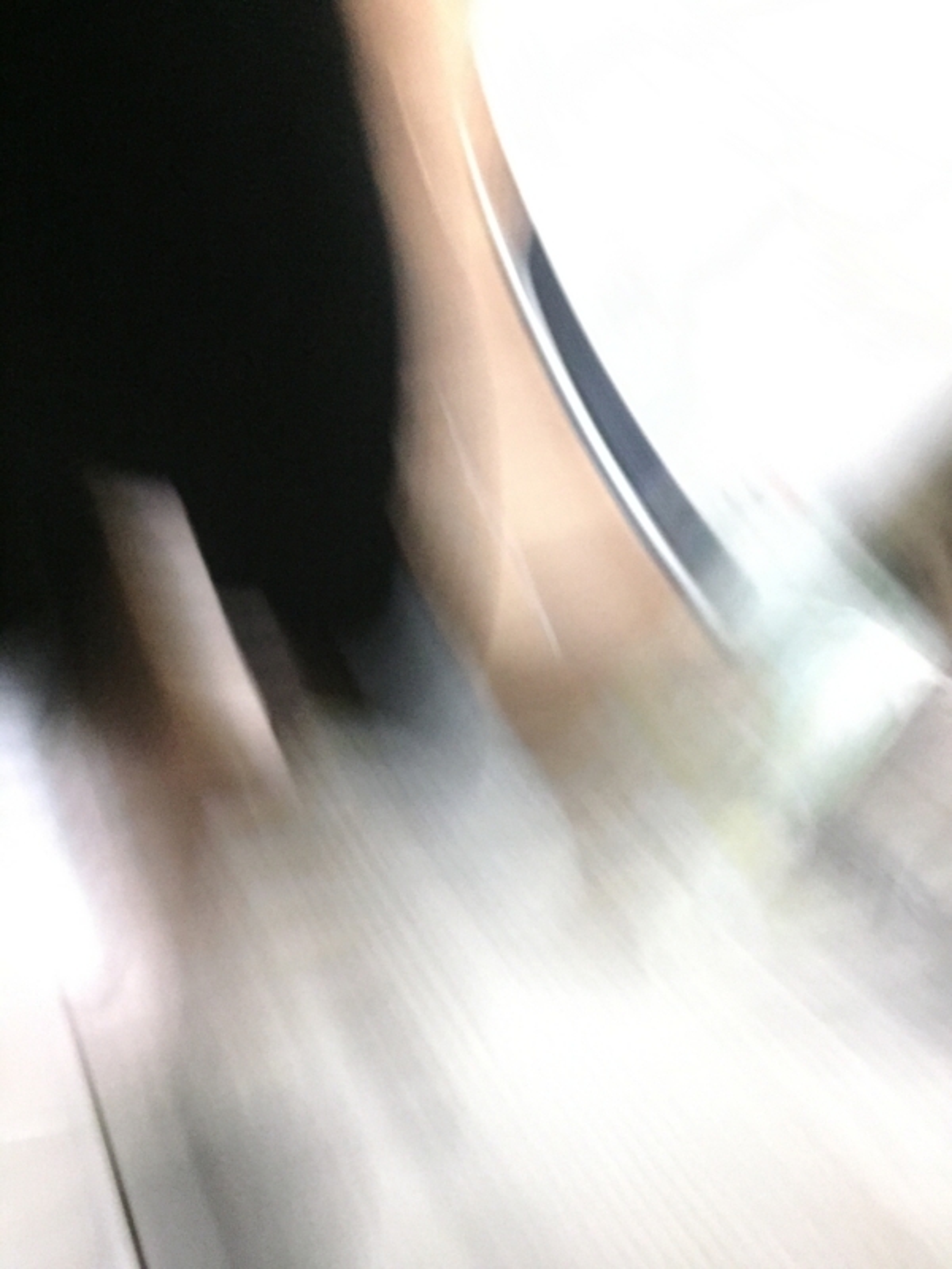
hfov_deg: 48.2
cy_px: 634
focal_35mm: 29
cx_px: 476
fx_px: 1063
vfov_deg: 61.7
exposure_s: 1/15
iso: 640
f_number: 2.2
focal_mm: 4.15
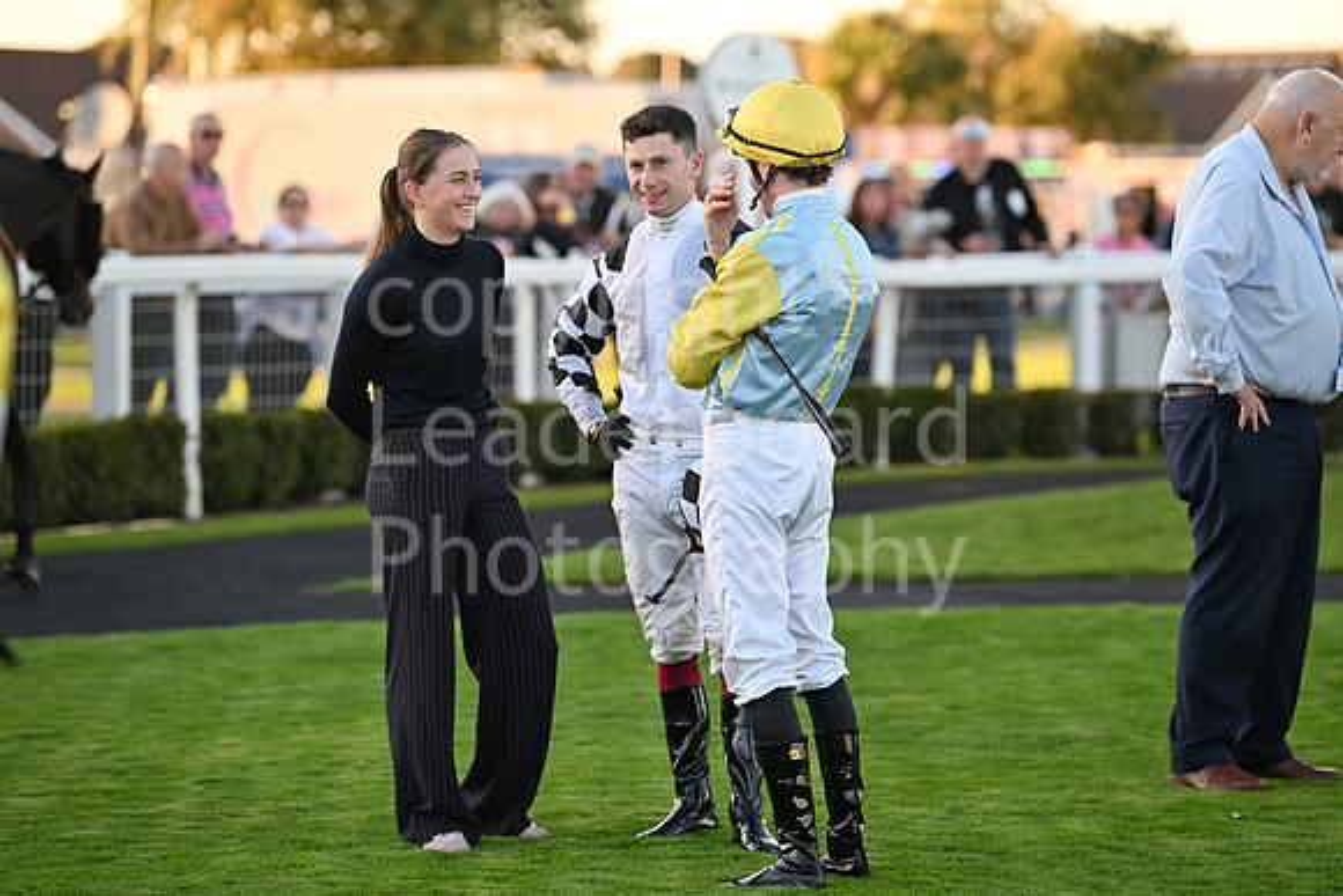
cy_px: 448
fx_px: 5970
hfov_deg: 12.8
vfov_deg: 8.6
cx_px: 672
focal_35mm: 160
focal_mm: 160
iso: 640
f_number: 3.5
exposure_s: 1/800
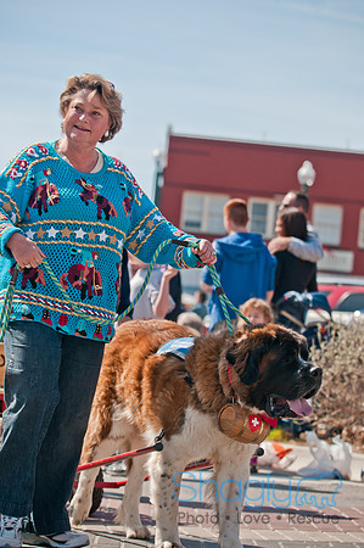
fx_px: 1824
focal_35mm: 120
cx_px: 182
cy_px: 274
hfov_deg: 11.4
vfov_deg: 17.1
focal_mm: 80
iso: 200
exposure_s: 1/1250
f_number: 4
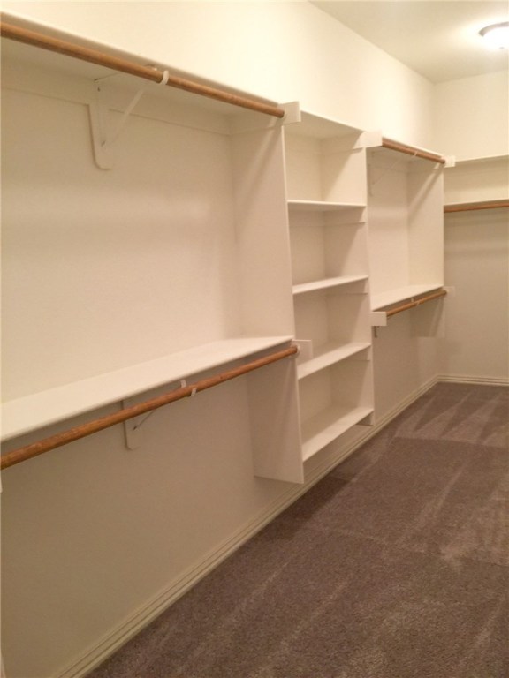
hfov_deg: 48.2
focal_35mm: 29
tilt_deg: -7.1
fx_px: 569
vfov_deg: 61.7
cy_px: 339
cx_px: 254
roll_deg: +1.0
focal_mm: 4.15
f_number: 2.2
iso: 64
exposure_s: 1/15
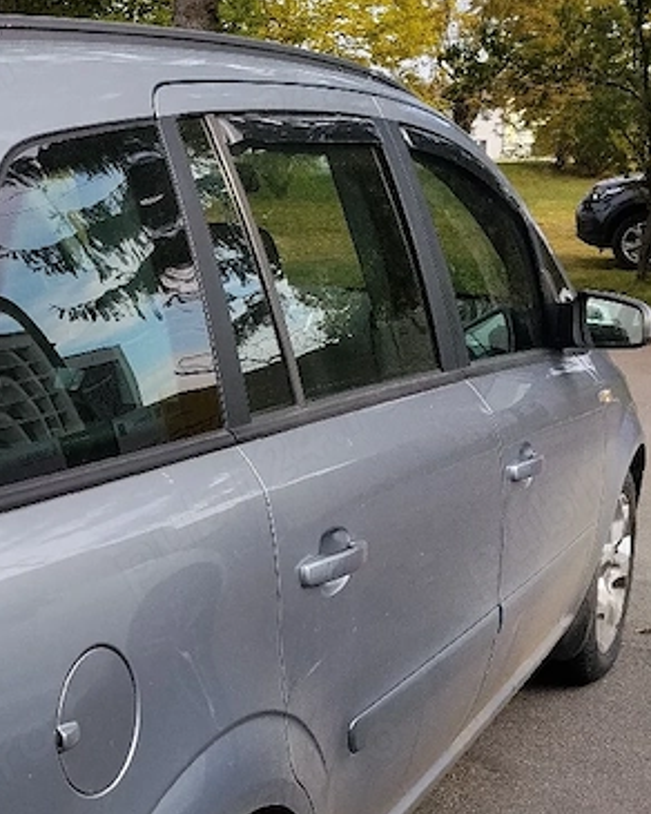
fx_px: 1493
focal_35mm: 62
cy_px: 531
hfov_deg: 23.6
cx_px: 0
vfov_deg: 30.3
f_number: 1.8
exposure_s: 1/714
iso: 50
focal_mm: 4.22
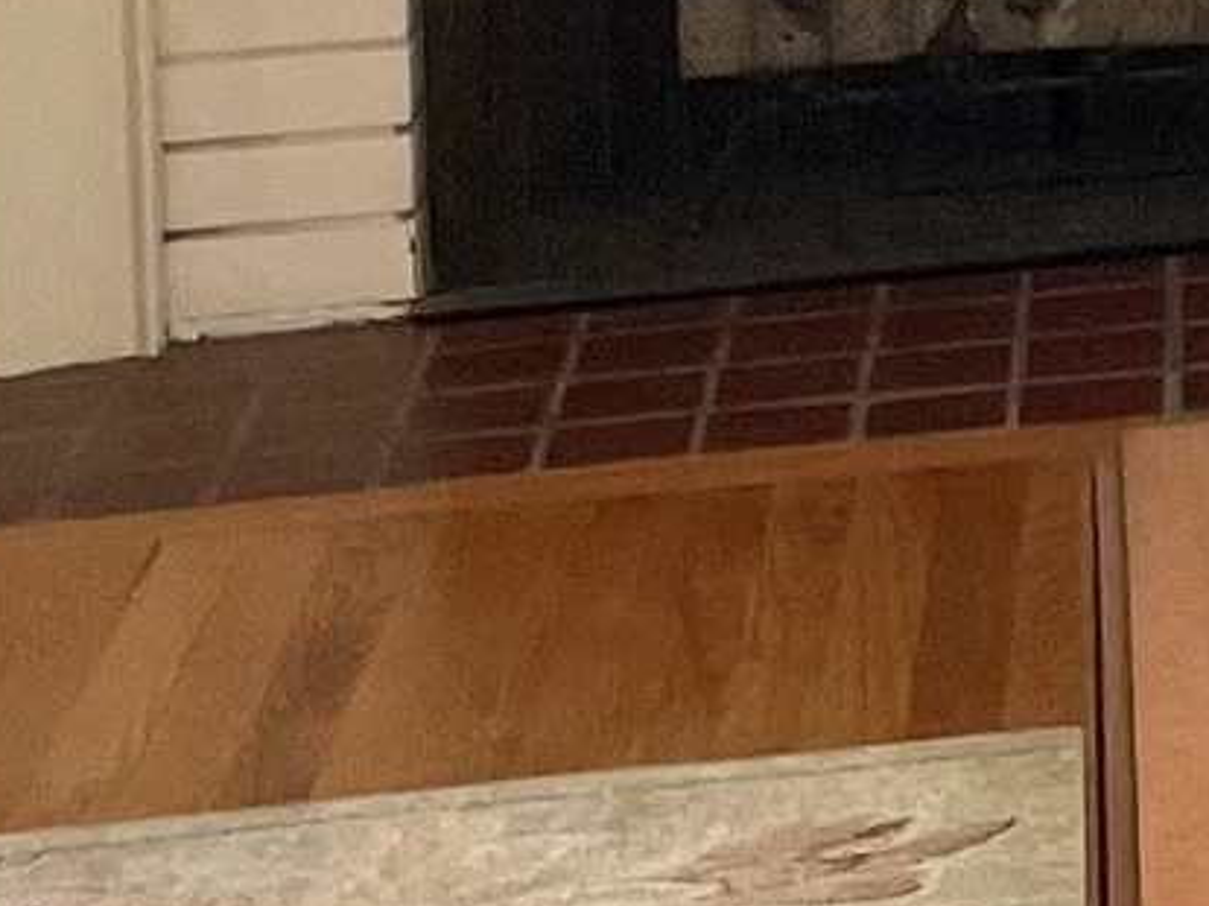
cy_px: -1394
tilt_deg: -0.3
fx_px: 6737
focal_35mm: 193
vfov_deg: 7.2
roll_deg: +2.6
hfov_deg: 9.6
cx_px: 2436
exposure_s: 1/60
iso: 160
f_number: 1.6
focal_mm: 4.2
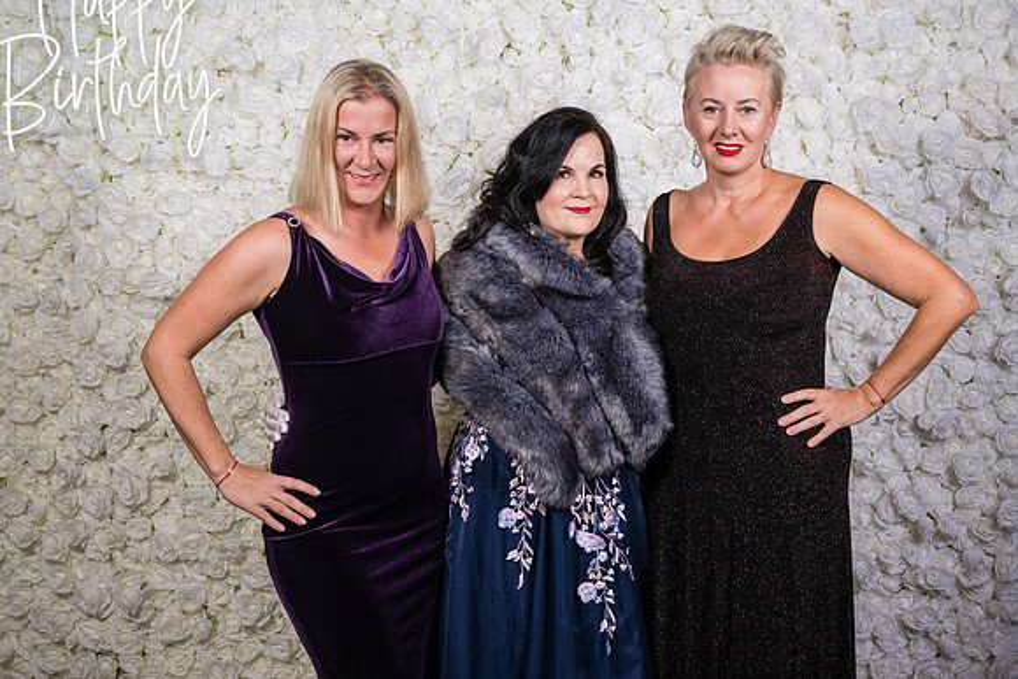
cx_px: 552
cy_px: 340
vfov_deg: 30.2
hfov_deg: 44.0
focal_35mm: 44
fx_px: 1257
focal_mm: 40
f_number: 5.6
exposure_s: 1/200
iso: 400
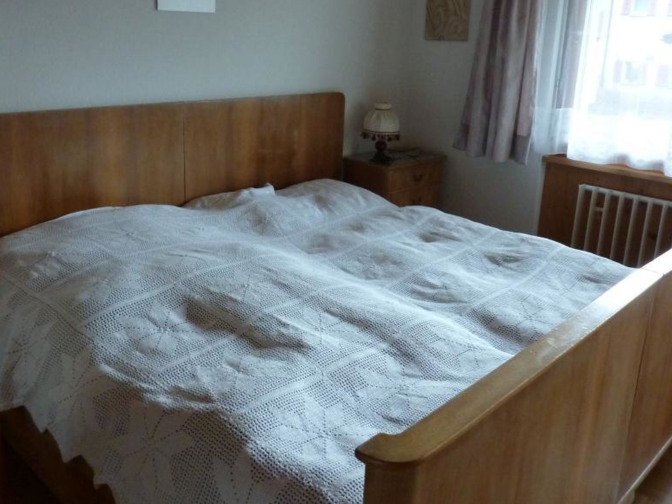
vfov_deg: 42.7
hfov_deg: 55.3
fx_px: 641
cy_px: 194
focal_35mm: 33
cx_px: 328
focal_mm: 4.1
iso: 400
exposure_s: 1/15
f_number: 3.3
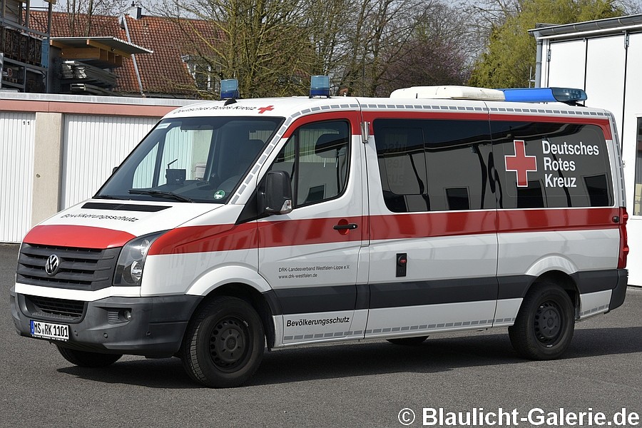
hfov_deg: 23.9
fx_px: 1516
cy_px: 214
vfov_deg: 16.1
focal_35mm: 85
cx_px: 321
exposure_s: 1/400
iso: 200
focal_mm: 85
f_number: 10
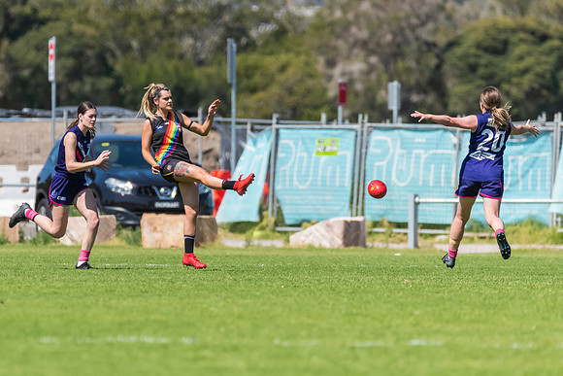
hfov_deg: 3.1
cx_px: 201
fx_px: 10446
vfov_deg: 2.1
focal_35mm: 668
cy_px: 216
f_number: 6.3
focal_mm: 450
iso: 800
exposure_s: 1/3200
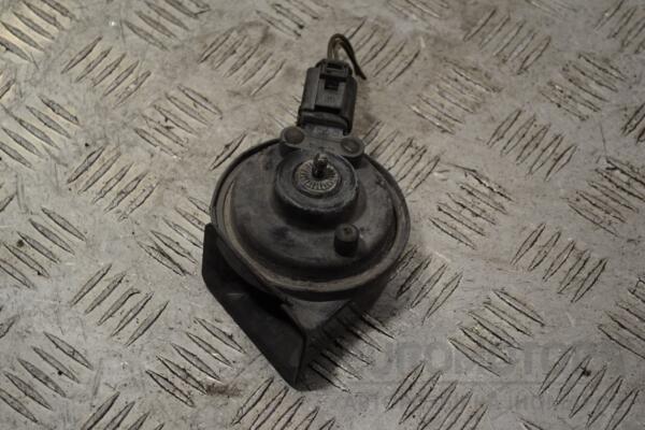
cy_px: 215
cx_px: 322
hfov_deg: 24.6
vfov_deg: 16.6
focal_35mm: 82
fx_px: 1478
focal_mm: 55
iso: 100
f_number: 5.6
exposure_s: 1/40
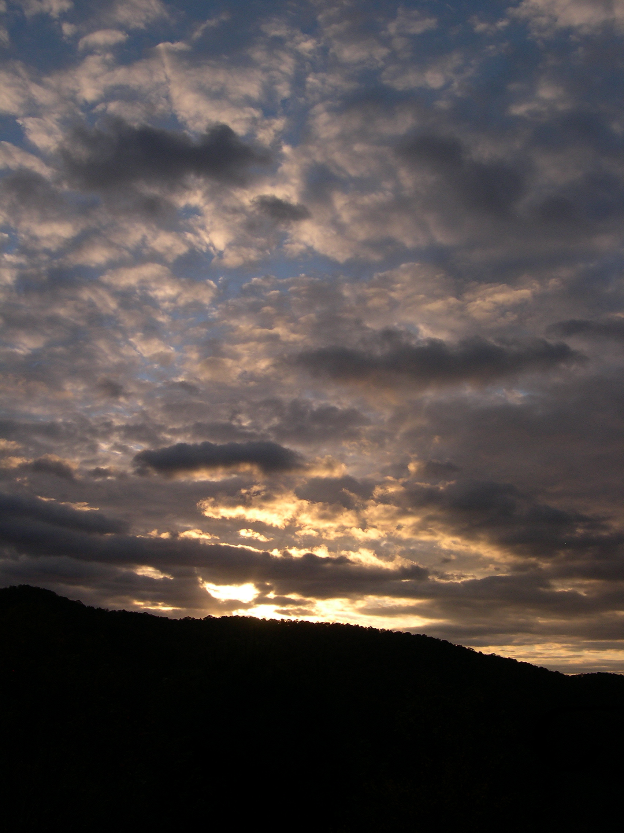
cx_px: 312
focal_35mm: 38
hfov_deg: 37.7
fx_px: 913
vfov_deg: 49.0
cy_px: 416
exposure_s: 1/192
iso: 100
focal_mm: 8
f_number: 7.6
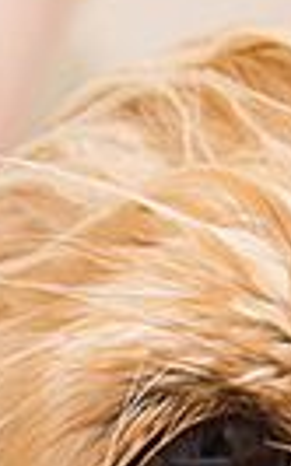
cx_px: 140
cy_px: 562
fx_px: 4255
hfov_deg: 3.9
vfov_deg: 6.2
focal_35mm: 335
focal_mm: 38
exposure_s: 1/160
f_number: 5
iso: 125
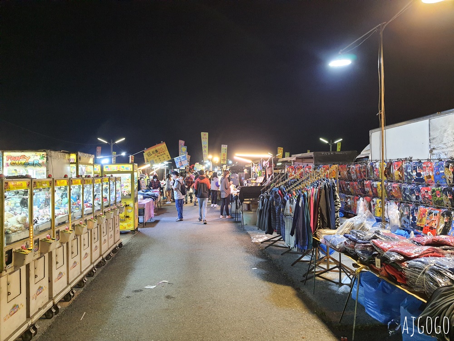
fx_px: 341
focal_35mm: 26
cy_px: 170
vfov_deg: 53.1
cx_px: 227
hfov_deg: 67.3
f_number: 1.7
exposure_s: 1/40
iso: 250
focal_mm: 4.32
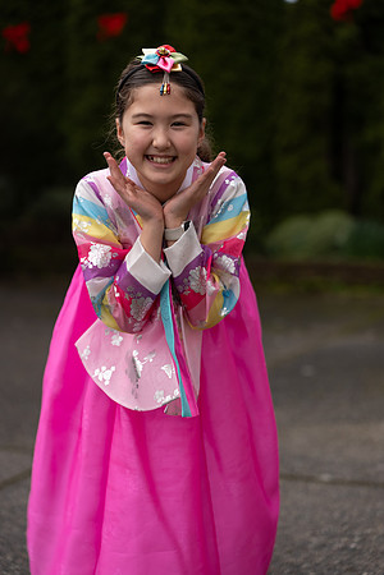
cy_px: 288
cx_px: 192
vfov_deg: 28.8
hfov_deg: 19.5
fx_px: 1120
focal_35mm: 70
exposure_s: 1/1250
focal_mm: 70
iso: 100
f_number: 2
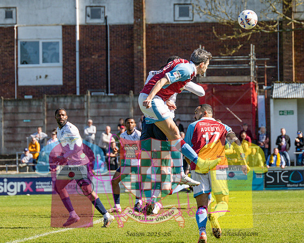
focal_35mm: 204
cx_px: 125
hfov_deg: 9.5
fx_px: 1838
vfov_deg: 7.6
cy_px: 102
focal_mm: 98
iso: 200
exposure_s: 1/3200
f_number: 4
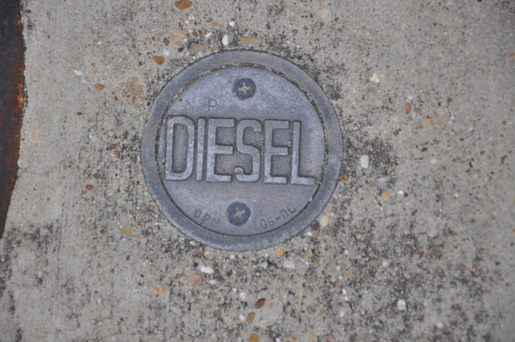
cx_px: 258
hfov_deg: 13.1
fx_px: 2250
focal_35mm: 158
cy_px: 171
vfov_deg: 8.7
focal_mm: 105
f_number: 6.3
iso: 200
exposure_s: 1/160
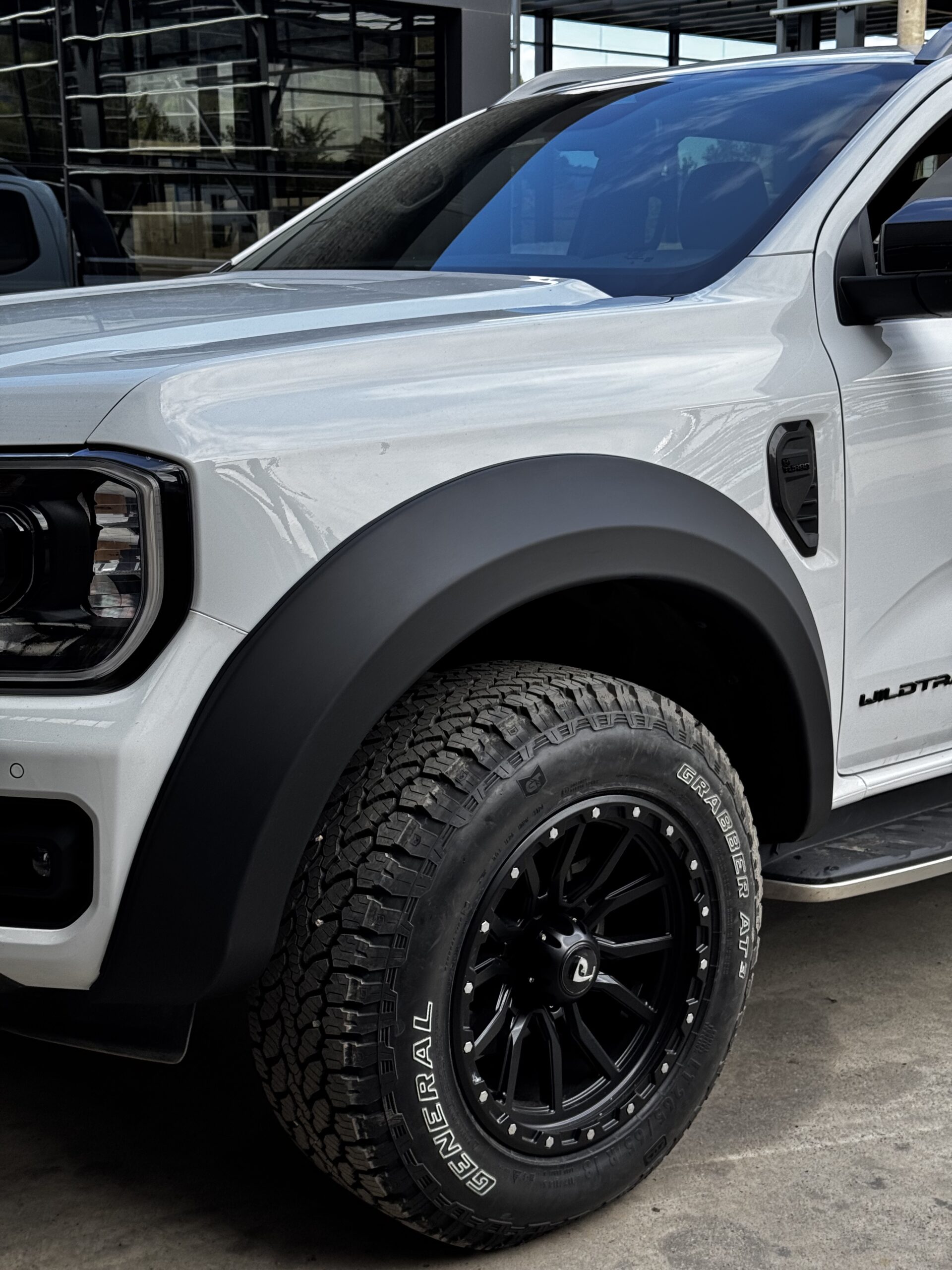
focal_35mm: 48
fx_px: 1760
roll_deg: +0.2
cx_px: 476
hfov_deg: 30.3
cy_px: 635
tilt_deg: -11.9
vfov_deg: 39.7
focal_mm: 6.76
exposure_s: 1/888
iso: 64
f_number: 1.78
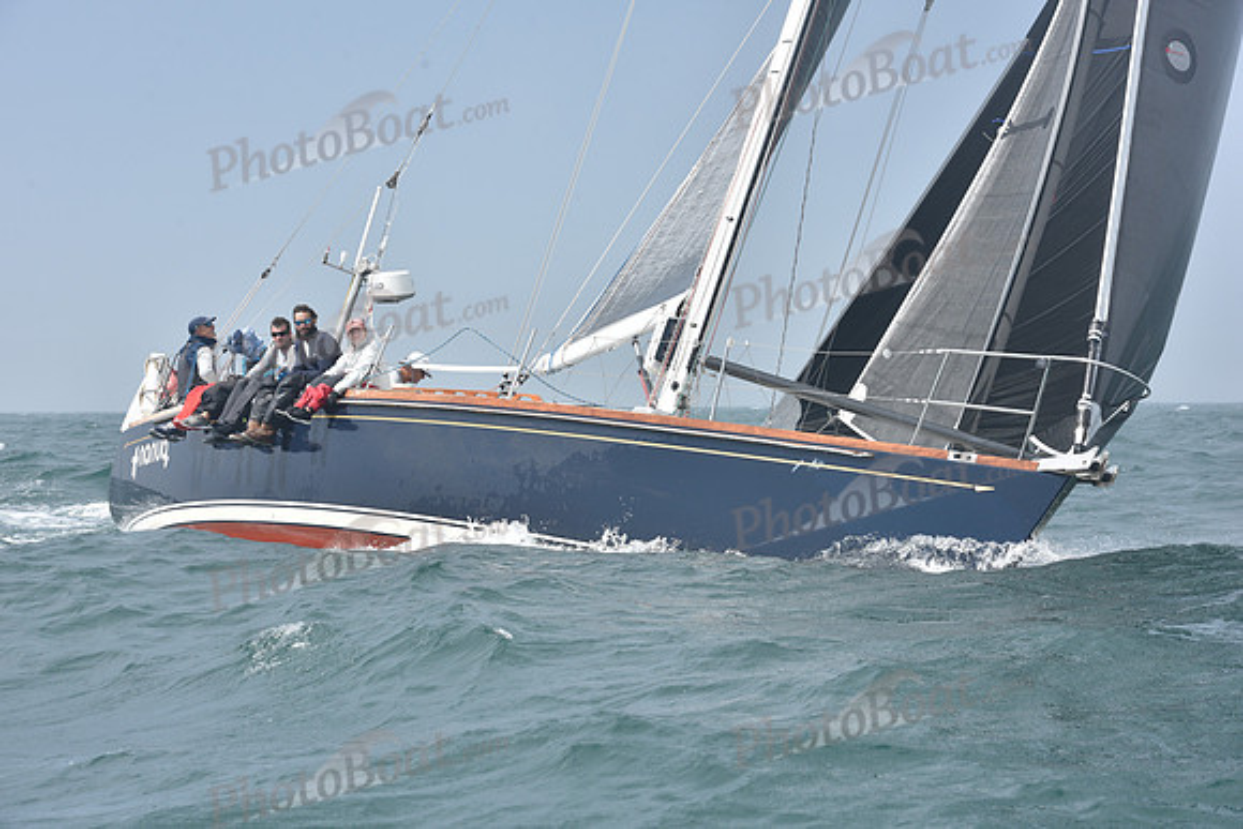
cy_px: 414
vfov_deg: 13.0
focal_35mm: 105
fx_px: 3626
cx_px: 622
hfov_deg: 19.5
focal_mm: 105
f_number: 10
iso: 320
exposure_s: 1/800
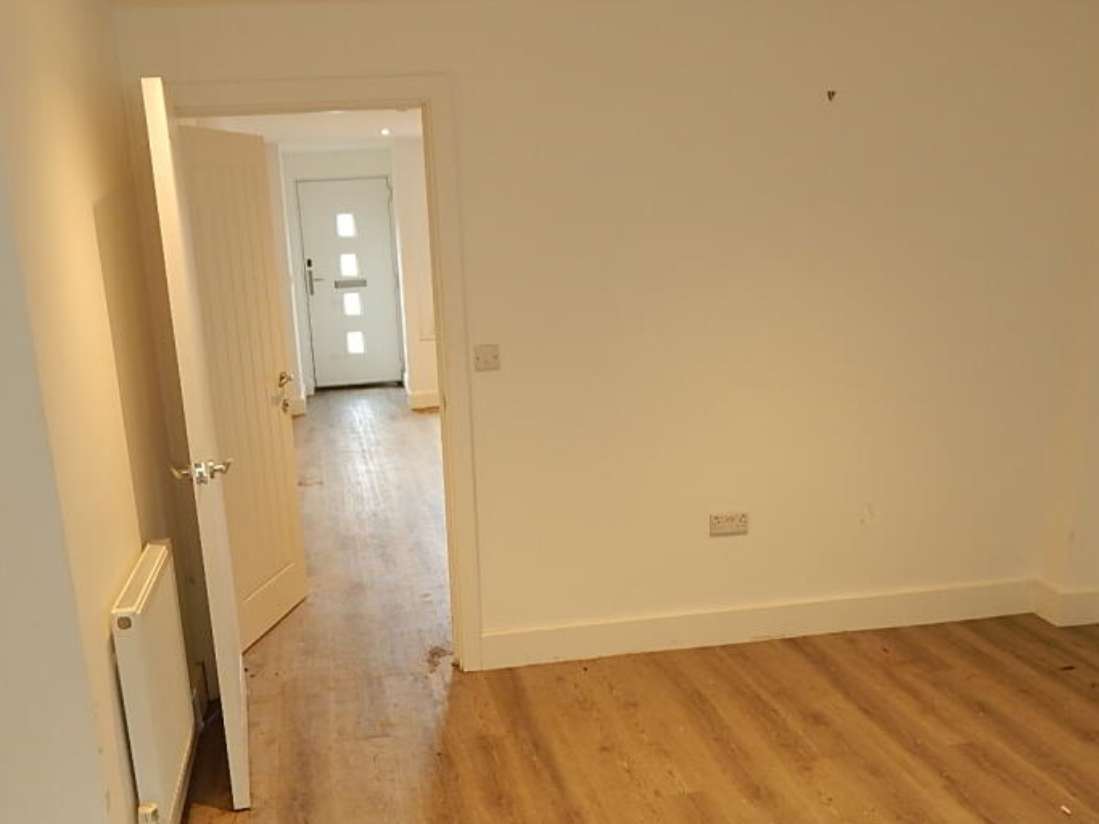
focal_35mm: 33
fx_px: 1048
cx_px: 484
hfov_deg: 55.2
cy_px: 525
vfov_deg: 42.5
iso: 125
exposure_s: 1/15
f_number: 3
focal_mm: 4
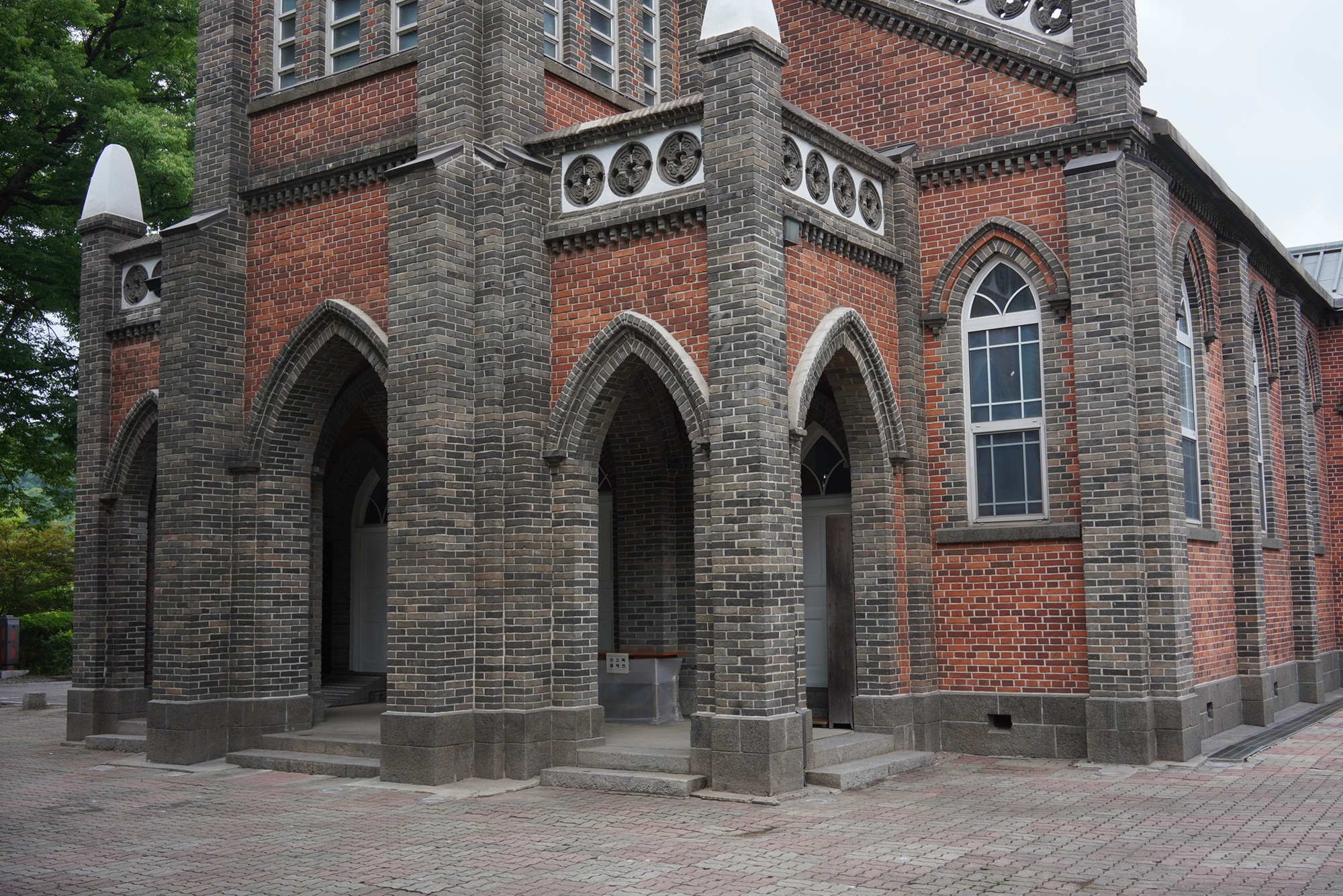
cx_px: 672
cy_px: 448
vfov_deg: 37.9
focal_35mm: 35
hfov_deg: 54.4
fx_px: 1306
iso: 400
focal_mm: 35
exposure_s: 1/100
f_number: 11
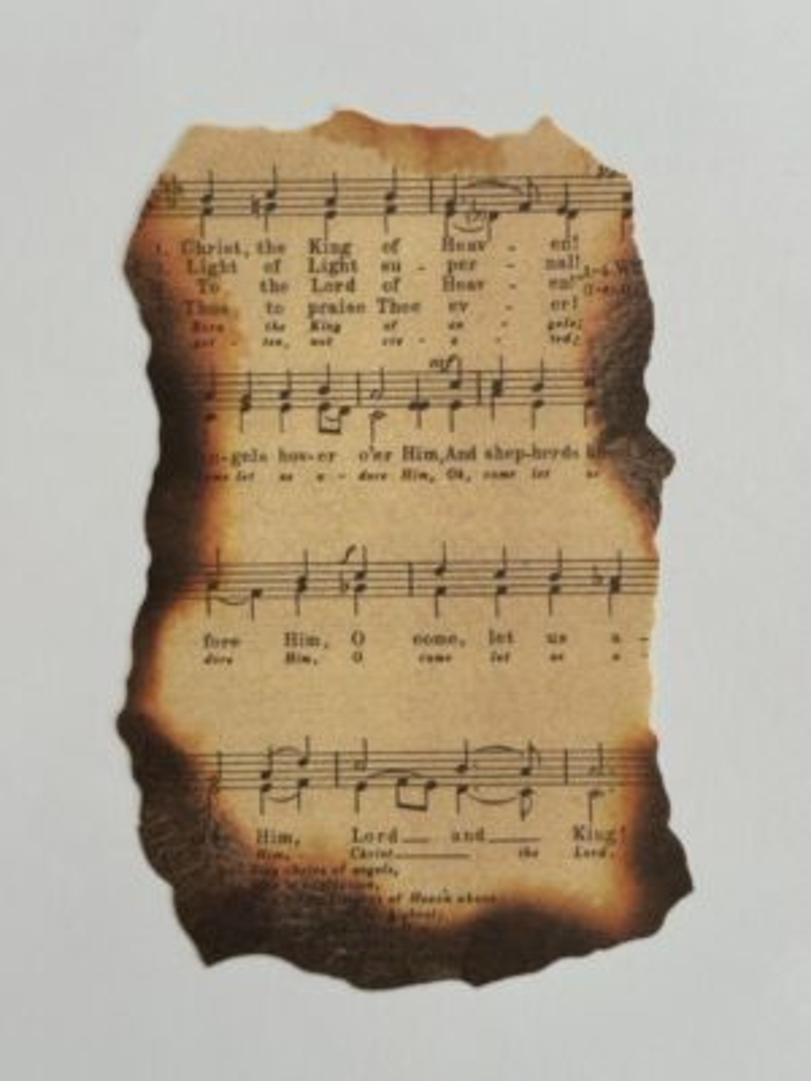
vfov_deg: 39.7
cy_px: 540
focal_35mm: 48
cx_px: 406
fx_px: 1499
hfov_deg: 30.3
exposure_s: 1/73
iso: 100
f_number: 1.78
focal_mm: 6.76
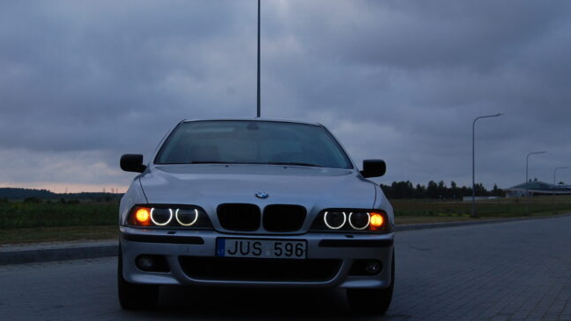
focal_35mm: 63
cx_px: 254
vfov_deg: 19.1
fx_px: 954
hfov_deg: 33.3
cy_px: 187
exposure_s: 1/125
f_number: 8
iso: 400
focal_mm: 34
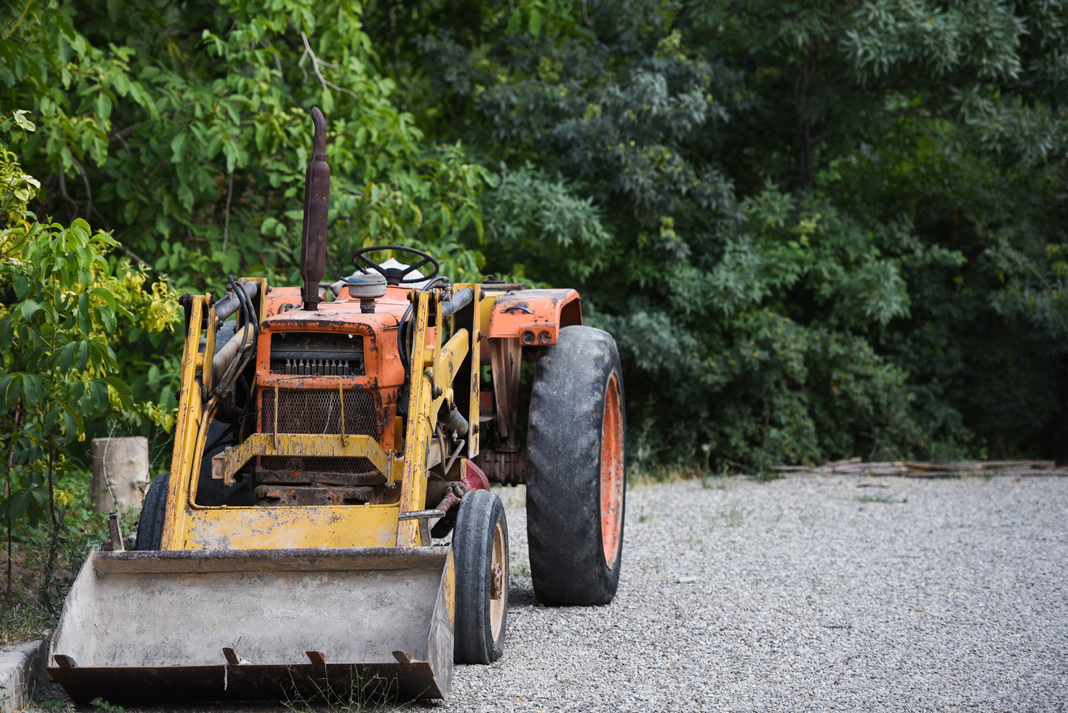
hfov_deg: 14.6
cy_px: 356
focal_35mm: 140
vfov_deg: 9.8
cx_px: 534
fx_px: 4155
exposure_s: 1/640
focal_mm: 140
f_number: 2.8
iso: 320
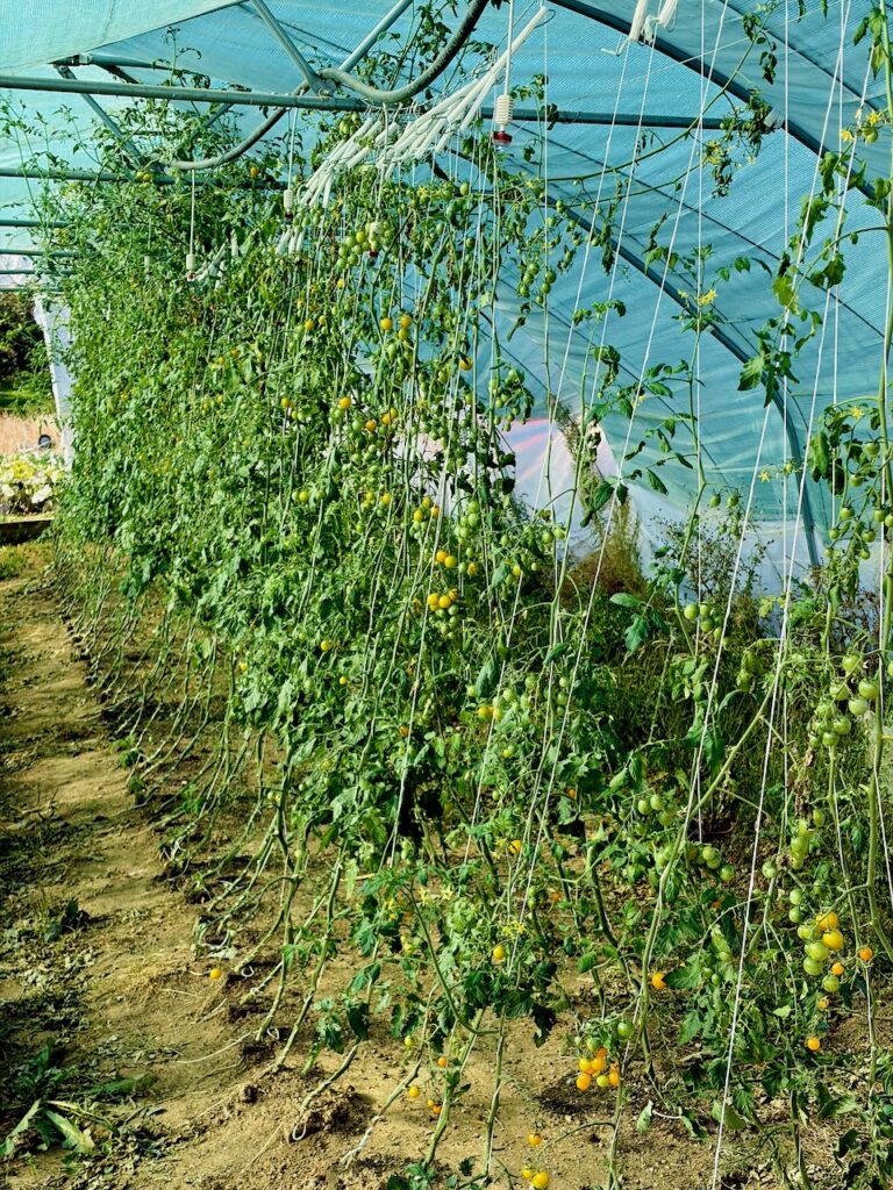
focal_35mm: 52
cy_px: 595
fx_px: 1789
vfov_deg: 36.8
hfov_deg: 28.0
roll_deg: -4.2
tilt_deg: -7.0
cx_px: 446
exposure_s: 1/709
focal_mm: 5.96
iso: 32
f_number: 1.6
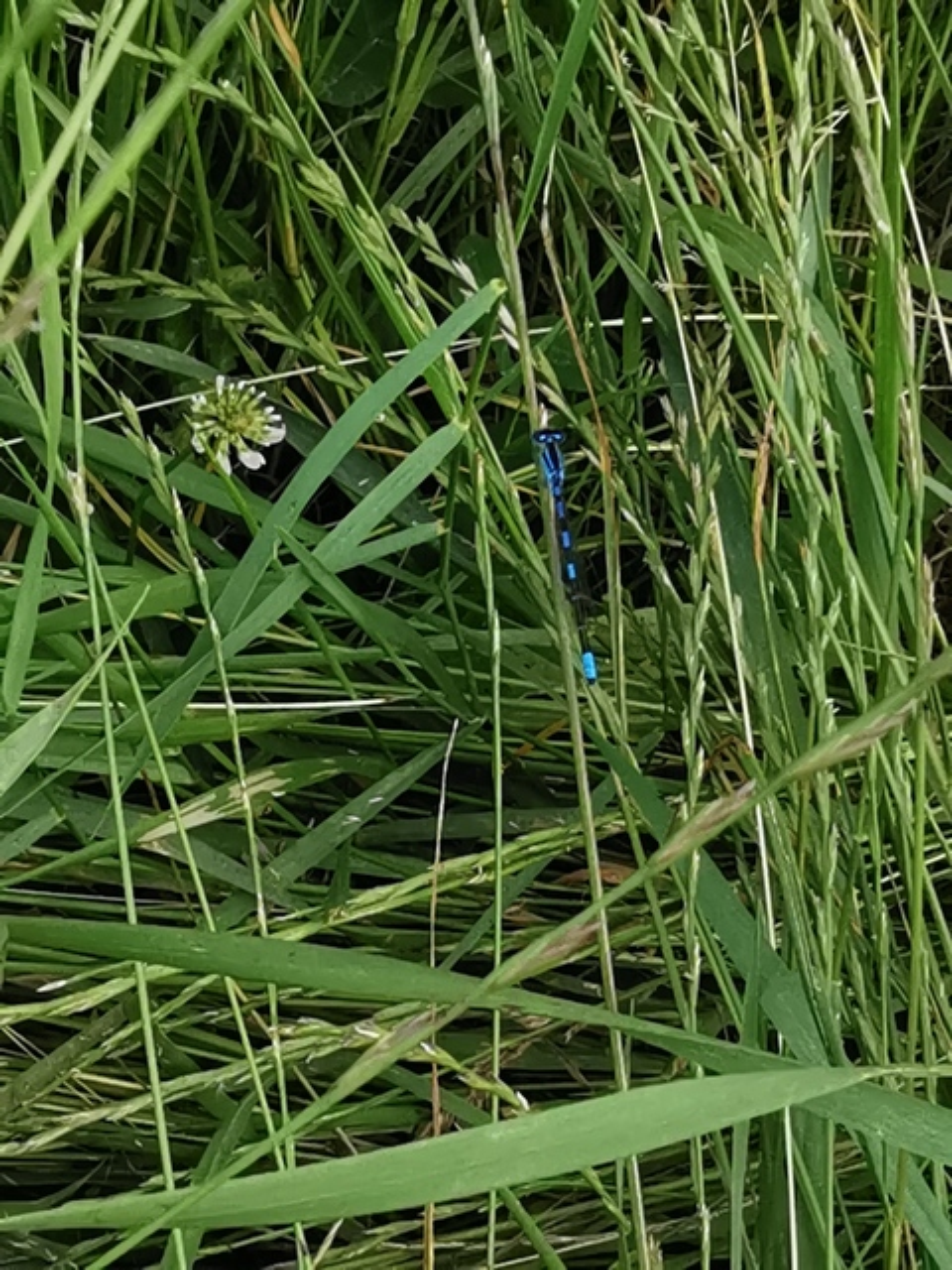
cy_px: 635
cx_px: 476
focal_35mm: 81
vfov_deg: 24.1
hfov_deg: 18.2
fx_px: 2970
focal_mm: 2.26
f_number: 2.2
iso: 50
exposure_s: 1/497
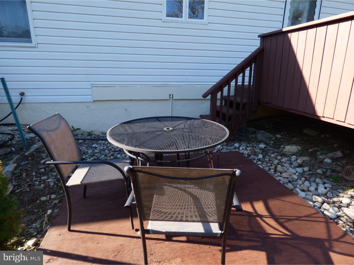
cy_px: 132
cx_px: 177
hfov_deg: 81.7
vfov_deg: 66.0
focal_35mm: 20
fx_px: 205
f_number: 2.8
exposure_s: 1/320
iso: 100
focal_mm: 3.58
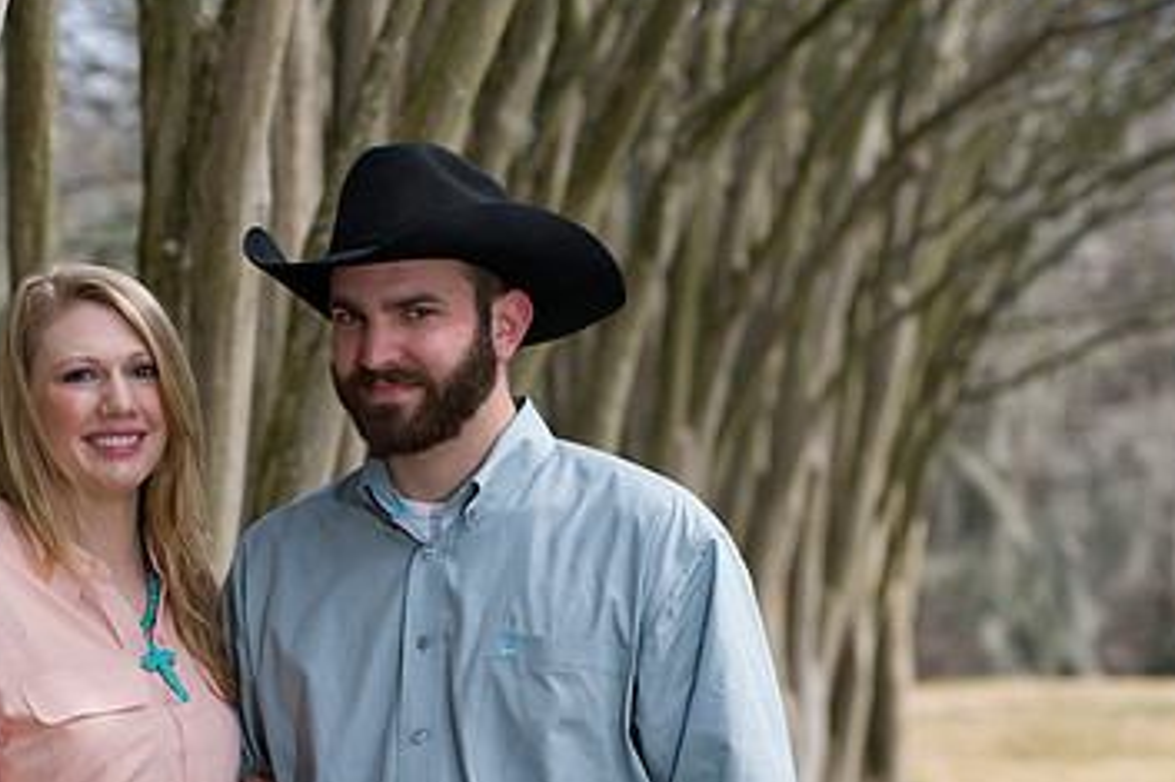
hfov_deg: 8.9
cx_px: 326
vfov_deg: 6.0
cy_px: 599
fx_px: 7503
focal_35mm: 230
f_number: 5
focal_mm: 140
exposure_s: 1/200
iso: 250
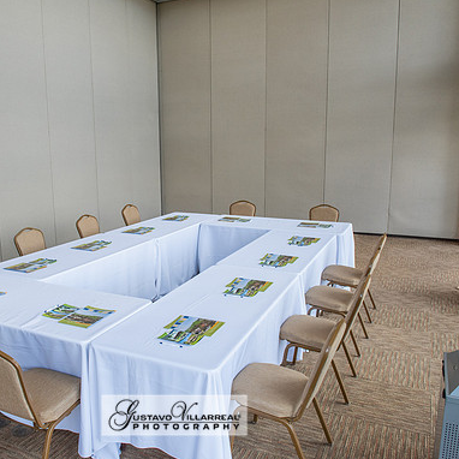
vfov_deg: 52.5
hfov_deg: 52.0
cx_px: 174
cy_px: 229
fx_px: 465
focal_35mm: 31
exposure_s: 1/250
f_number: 6.3
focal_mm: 24
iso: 800
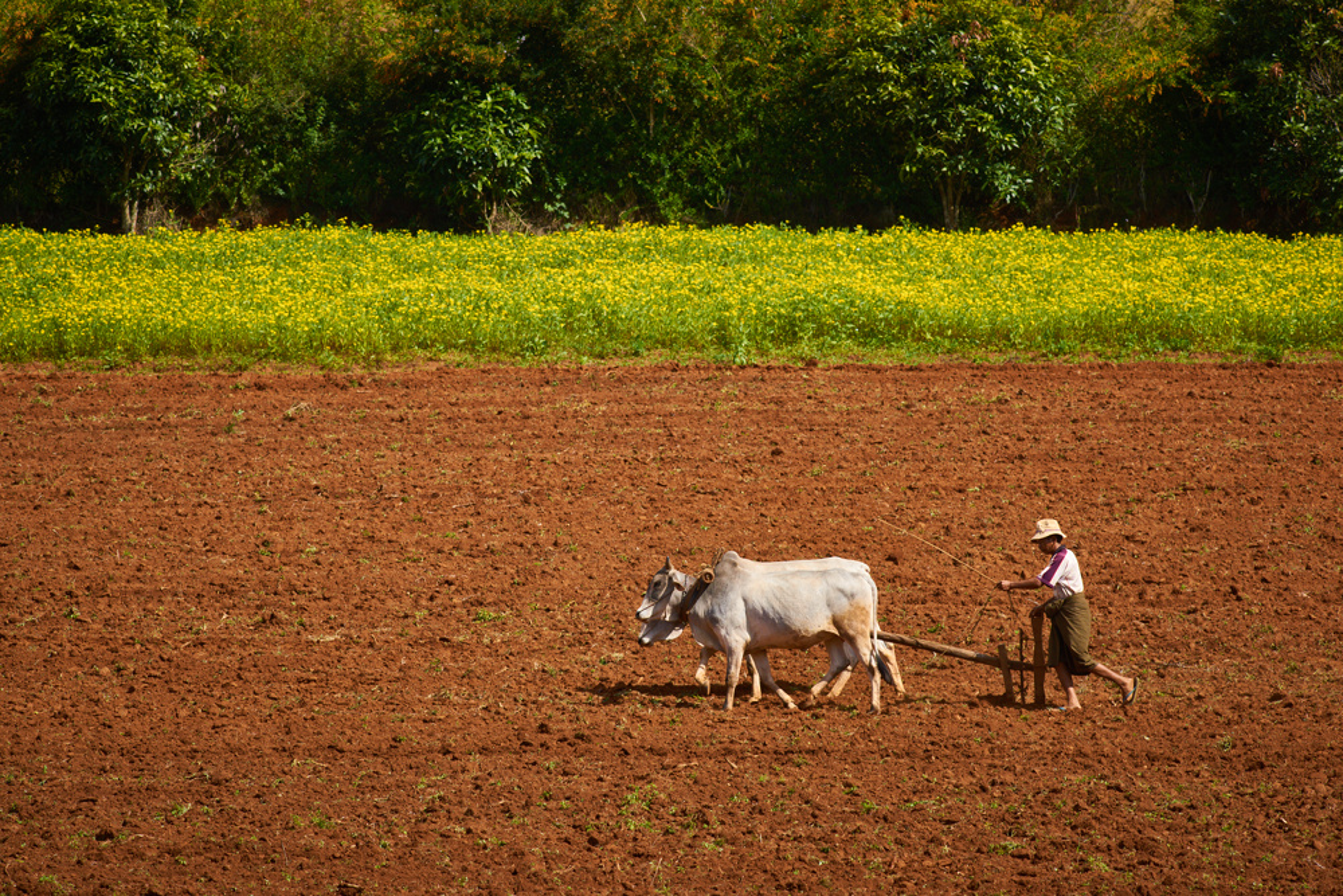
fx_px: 7462
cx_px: 672
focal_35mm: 200
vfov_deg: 6.9
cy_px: 448
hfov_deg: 10.3
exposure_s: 1/500
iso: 200
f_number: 8
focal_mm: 200
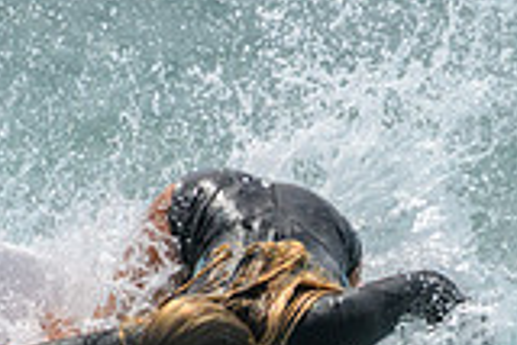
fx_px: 41598
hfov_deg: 0.7
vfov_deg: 0.5
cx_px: 126
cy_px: 472
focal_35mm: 2894
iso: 450
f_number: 11
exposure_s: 1/2000
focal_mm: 800
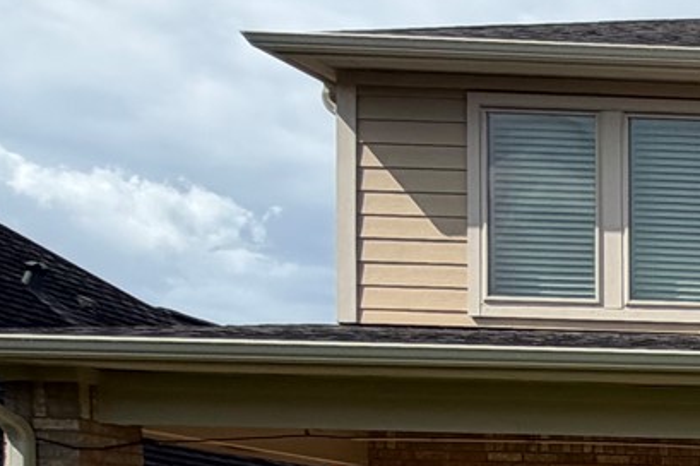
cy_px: 675
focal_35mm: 73
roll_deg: -0.5
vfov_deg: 17.1
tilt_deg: -1.9
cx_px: 1528
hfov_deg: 16.9
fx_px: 1418
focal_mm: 2.22
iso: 20
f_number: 2.2
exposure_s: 1/970
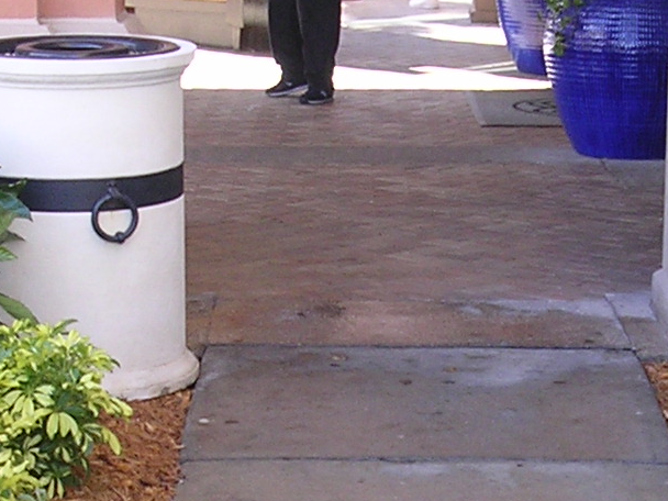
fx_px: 2470
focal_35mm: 128
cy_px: 339
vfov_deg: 11.6
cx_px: 434
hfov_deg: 15.4
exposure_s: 1/66.9
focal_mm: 5.8
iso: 100
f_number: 2.8
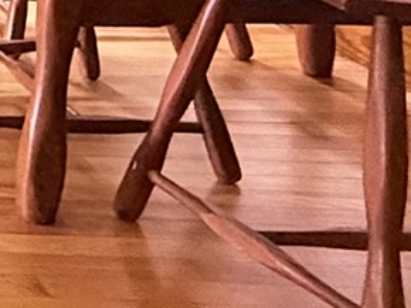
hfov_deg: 14.5
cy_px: -243
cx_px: -522
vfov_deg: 13.4
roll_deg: +0.5
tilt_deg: -4.7
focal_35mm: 99
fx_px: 1174
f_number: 2.2
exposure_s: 1/60
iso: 400
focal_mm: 2.22
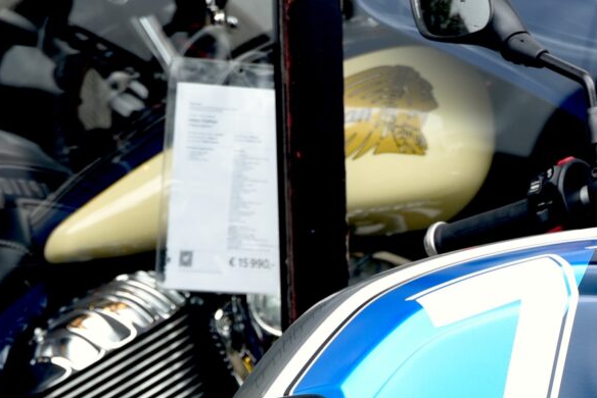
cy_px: 774
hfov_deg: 6.7
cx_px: 380
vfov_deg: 4.4
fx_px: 5093
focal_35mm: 307
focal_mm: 70
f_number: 5
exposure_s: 1/100
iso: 100
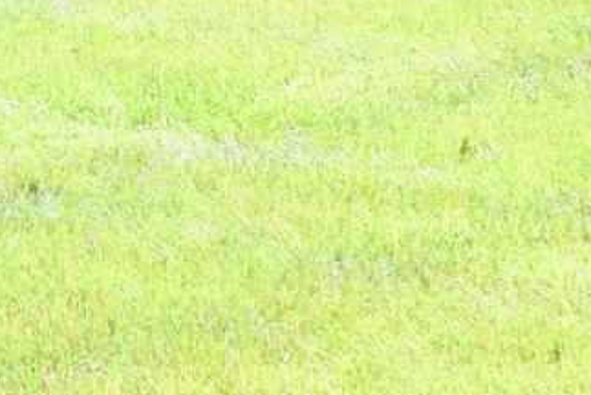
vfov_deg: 6.5
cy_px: -290
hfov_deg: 9.1
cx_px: -682
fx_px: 3434
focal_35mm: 209
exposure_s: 1/250
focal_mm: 22
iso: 400
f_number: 8
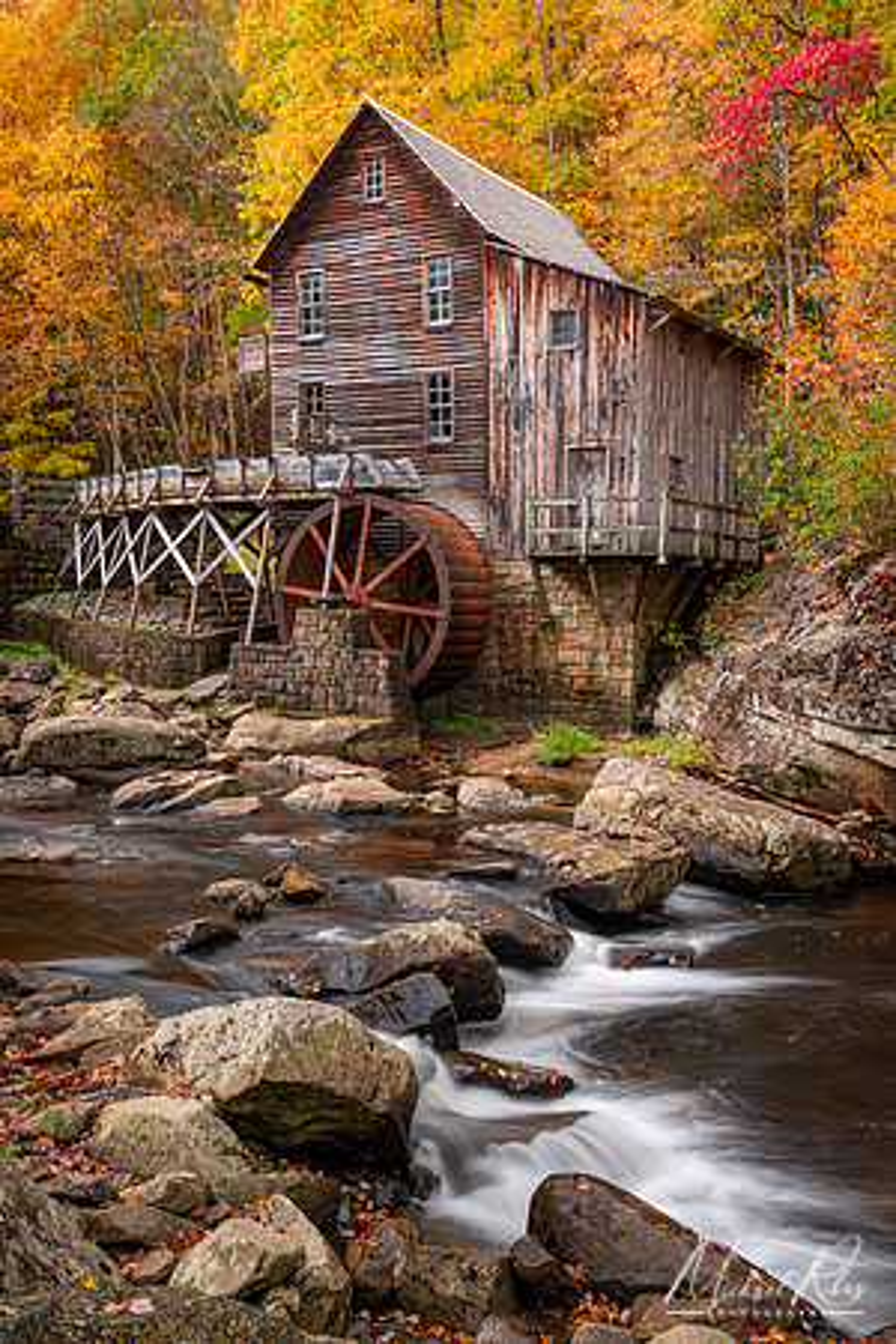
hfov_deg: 38.9
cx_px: 448
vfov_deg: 55.8
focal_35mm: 34
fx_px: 1269
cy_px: 672
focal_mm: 34
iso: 64
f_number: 16
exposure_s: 1.3
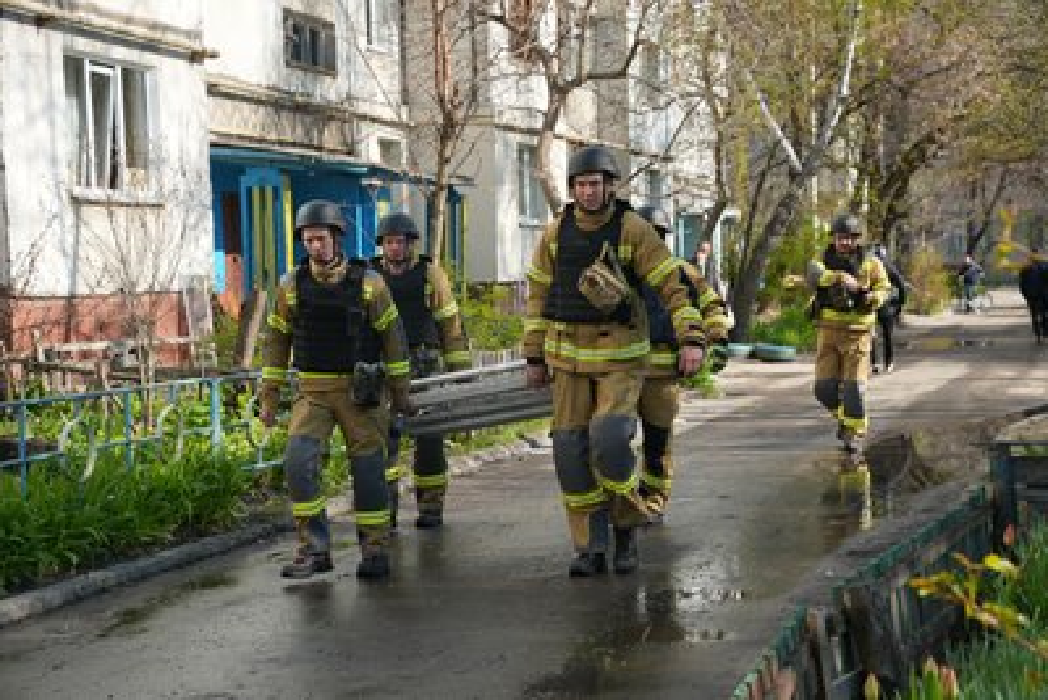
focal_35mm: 70
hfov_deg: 28.8
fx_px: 2038
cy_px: 350
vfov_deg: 19.5
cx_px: 524
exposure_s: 1/125
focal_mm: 70
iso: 160
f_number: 6.3
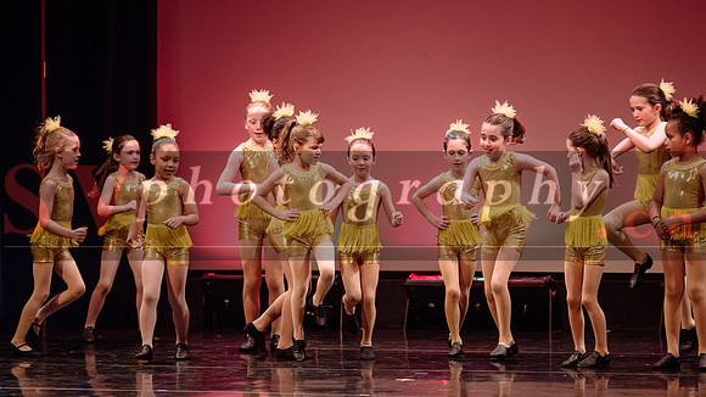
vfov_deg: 8.0
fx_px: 2852
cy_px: 176
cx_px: 346
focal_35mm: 152
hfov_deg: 14.1
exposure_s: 1/200
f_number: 2.8
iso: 1600
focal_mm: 140
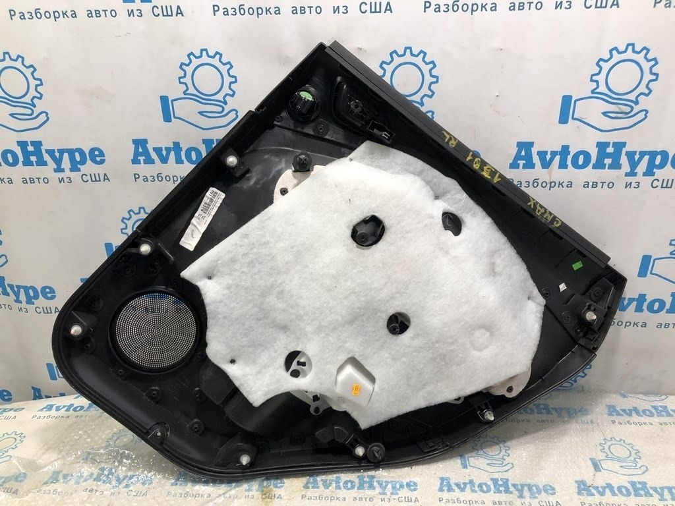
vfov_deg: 49.7
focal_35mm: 28
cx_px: 338
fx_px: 546
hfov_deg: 63.4
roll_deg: +1.6
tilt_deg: -24.9
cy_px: 253
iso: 40
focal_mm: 4
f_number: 1.8
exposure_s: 1/33
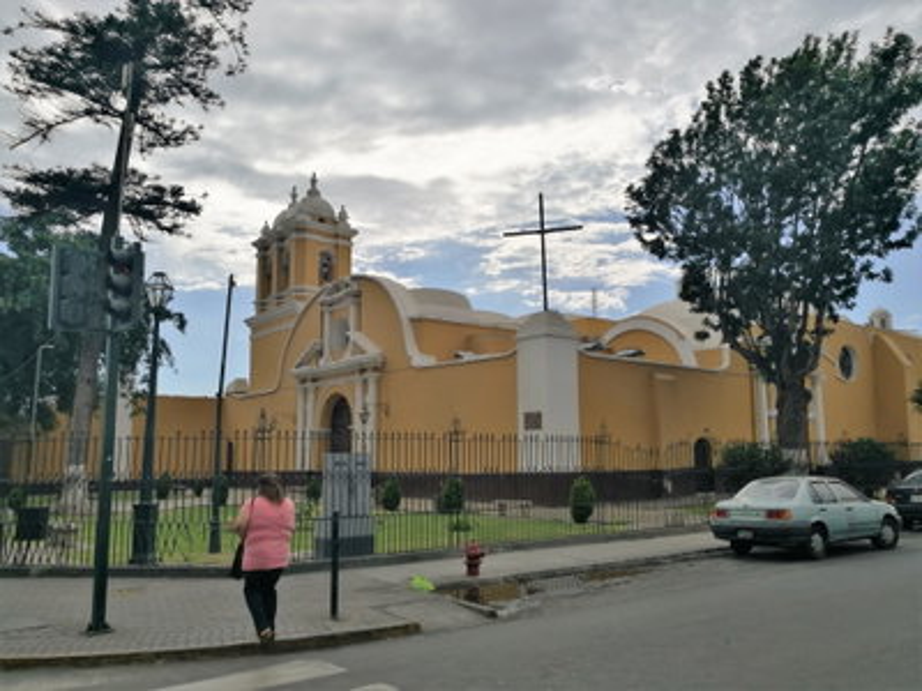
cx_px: 461
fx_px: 719
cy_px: 346
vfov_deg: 51.4
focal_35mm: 27
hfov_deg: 65.3
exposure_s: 1/2793
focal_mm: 4.5
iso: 50
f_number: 2.2
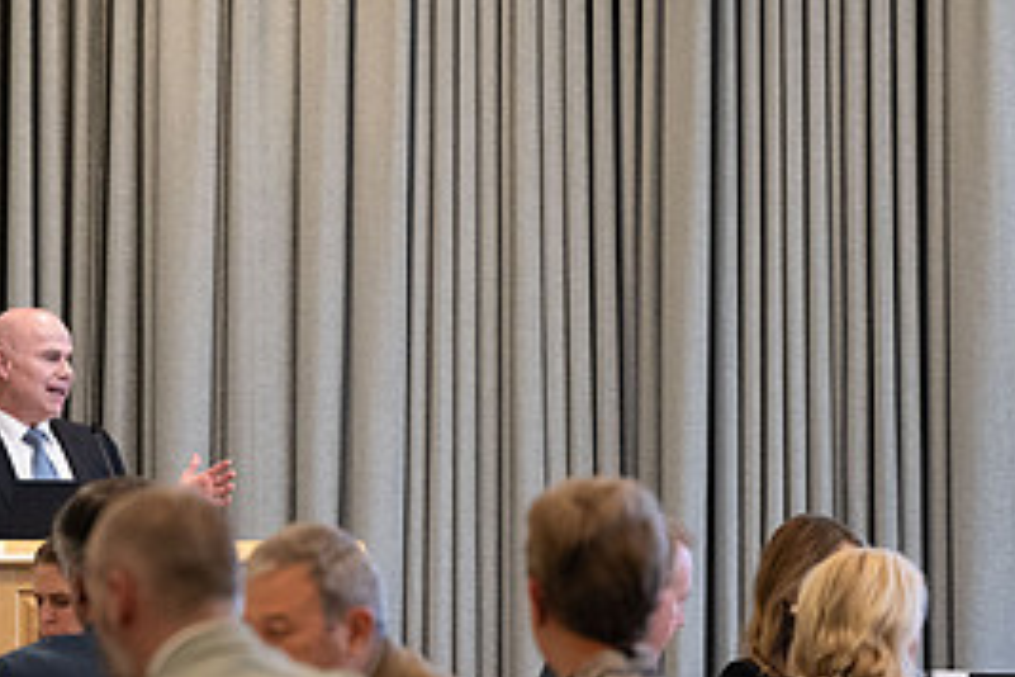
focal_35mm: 236
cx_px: 62
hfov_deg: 8.7
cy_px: 363
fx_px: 6653
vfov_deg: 5.8
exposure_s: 1/250
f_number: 2.8
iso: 2500
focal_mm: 100
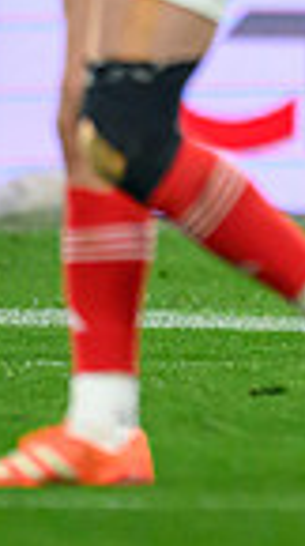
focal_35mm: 3387
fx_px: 48954
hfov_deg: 0.4
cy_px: -142
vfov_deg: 0.6
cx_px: 838
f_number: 4
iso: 3200
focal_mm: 560
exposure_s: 1/1600
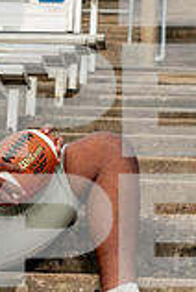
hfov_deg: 6.9
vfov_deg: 10.3
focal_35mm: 199
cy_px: 102
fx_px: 1618
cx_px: -28
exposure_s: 1/400
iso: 125
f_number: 7.1
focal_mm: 70
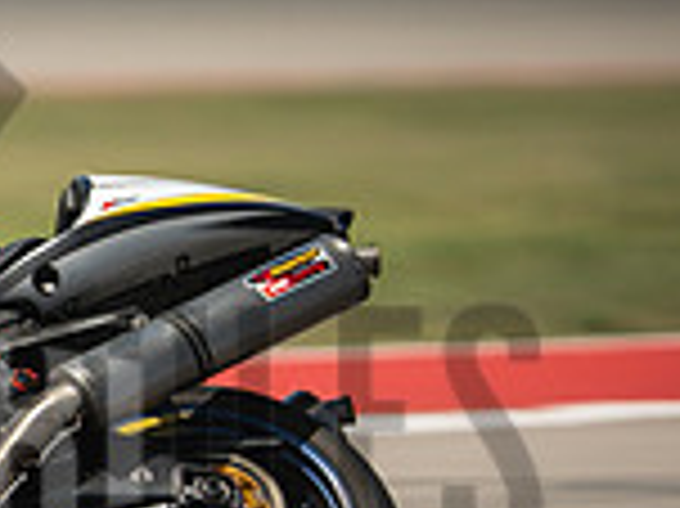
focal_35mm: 1111
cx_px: -410
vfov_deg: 1.3
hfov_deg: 1.8
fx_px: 21807
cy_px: 434
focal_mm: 200
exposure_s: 1/250
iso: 160
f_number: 2.2
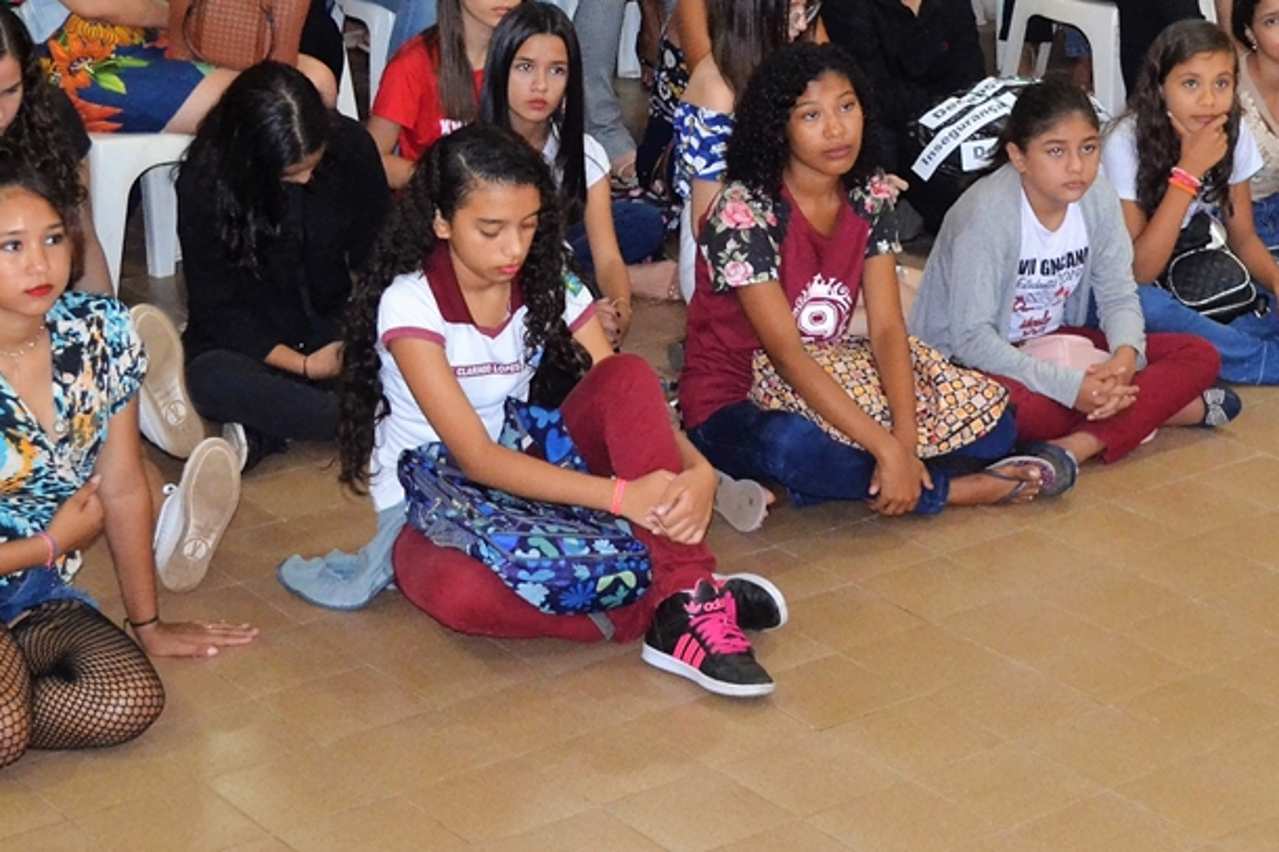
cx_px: 873
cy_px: 249
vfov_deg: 16.8
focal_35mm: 81
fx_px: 2877
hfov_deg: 24.9
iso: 2200
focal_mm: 22
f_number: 4
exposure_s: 1/60
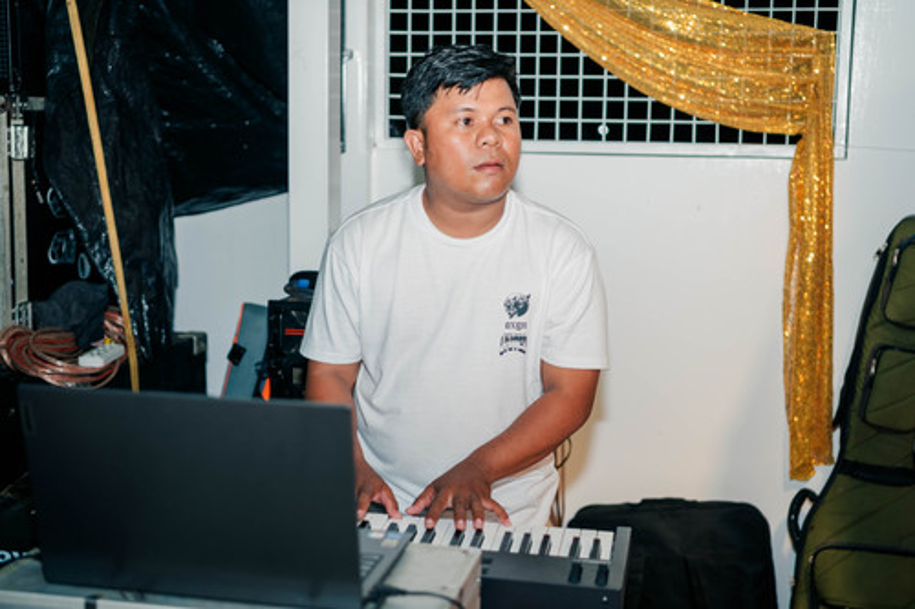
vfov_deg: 27.0
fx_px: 1270
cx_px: 458
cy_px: 304
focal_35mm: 50
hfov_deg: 39.6
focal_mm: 50
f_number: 2.8
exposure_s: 1/200
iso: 640
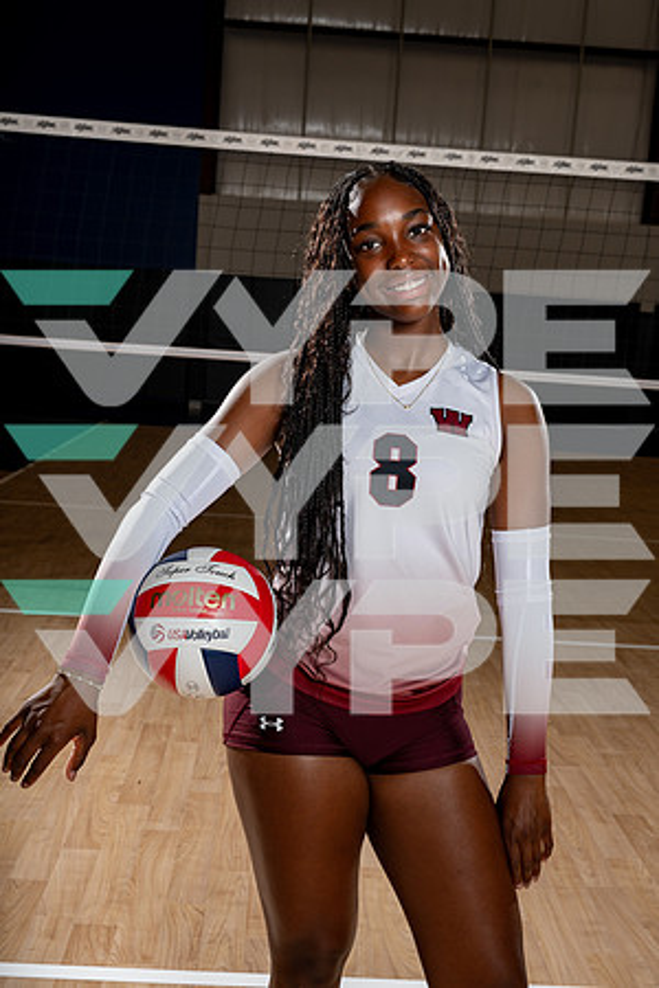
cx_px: 330
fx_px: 1153
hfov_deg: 31.9
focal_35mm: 42
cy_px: 494
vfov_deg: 46.4
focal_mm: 42
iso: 100
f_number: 8
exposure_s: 1/250
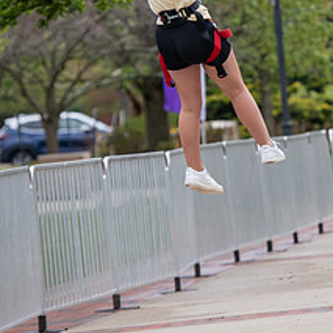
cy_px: 63
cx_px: 335
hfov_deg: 5.2
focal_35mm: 336
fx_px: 3657
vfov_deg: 5.2
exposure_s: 1/640
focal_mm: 145
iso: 160
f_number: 4
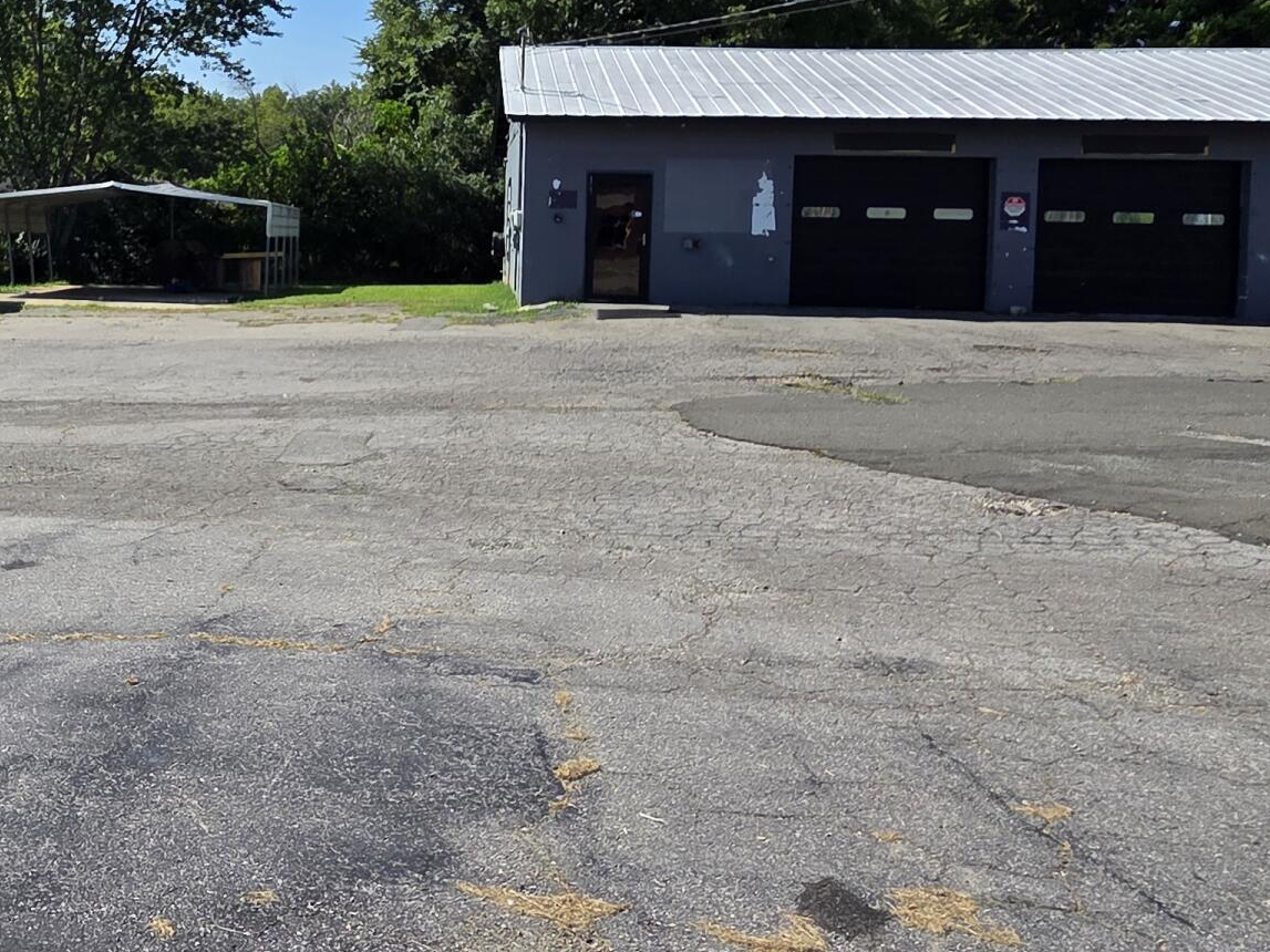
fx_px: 1247
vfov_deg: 41.0
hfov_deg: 50.8
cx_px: 260
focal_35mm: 34
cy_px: 283
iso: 50
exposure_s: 1/2650
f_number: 2.2
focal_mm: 2.2
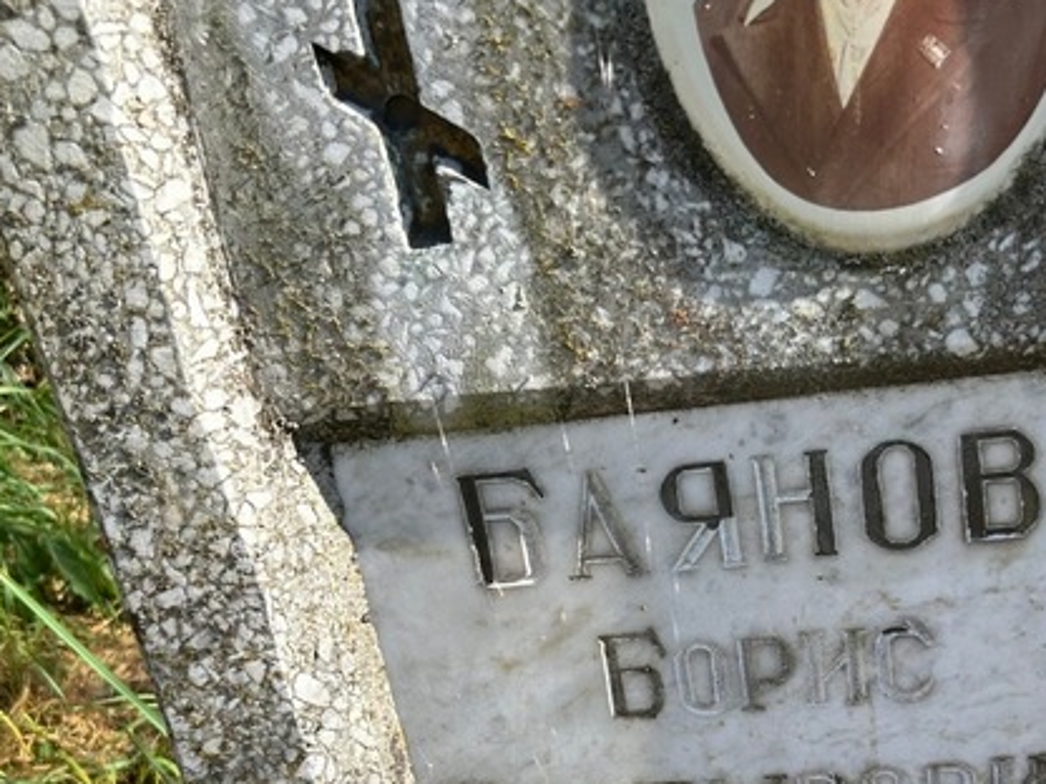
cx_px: 686
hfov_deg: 37.8
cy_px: 621
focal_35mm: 50
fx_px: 1511
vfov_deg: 28.5
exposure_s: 1/991
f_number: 1.5
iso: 50
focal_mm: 5.7
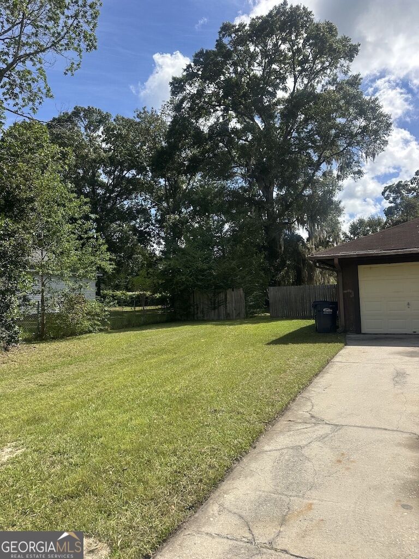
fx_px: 387
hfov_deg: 56.8
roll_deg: +1.8
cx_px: 210
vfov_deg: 71.6
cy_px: 280
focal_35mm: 24
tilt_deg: +4.4
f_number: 1.78
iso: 80
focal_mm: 6.86
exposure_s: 1/3861
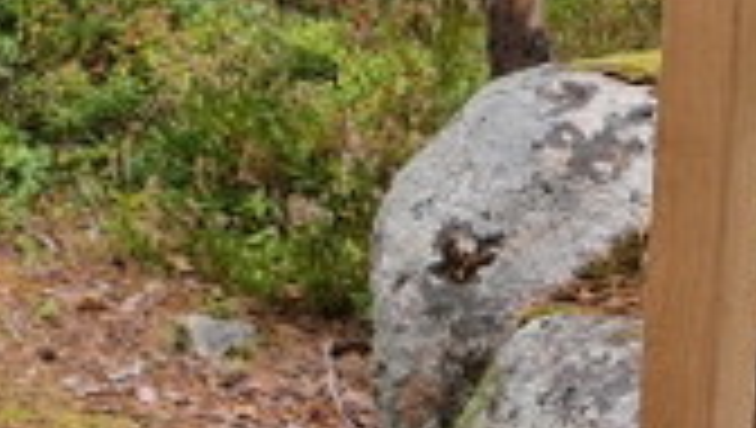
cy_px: -131
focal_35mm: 143
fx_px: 2870
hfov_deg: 13.7
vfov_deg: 8.4
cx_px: -522
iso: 50
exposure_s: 1/180
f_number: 1.8
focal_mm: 5.4
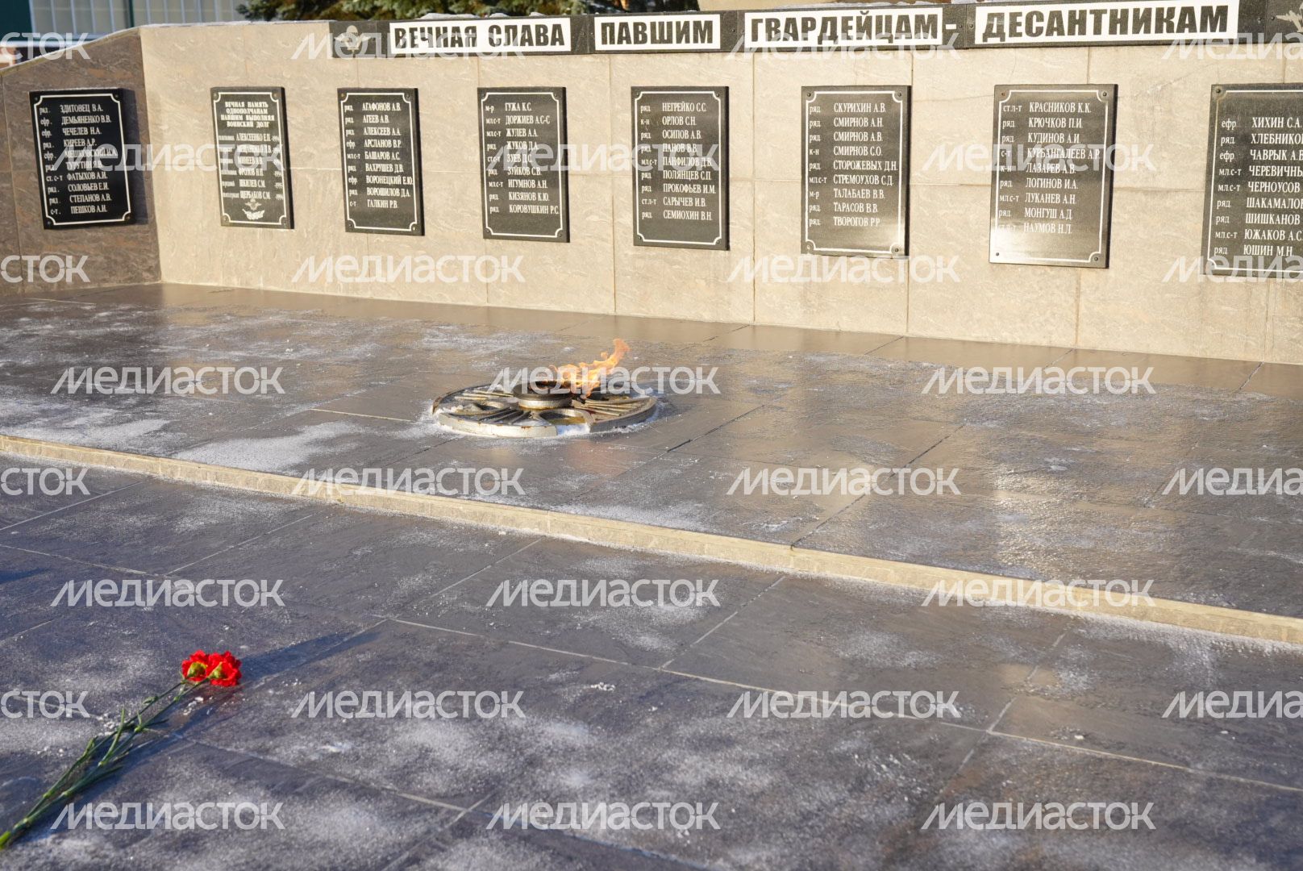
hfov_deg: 45.4
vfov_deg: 31.2
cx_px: 652
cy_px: 436
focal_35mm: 43
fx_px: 1557
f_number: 5.6
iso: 1600
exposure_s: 1/4000
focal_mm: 43
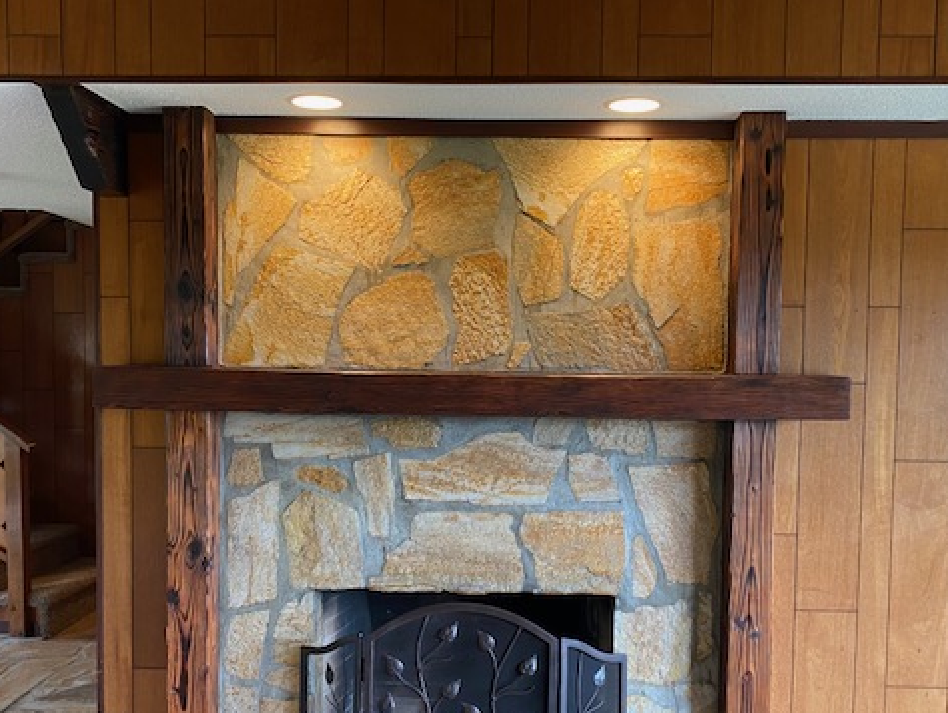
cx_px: 483
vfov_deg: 40.5
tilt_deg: -5.1
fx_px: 959
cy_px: 439
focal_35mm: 35
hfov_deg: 52.6
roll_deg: -0.7
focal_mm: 4.25
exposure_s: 1/60
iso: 160
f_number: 1.8
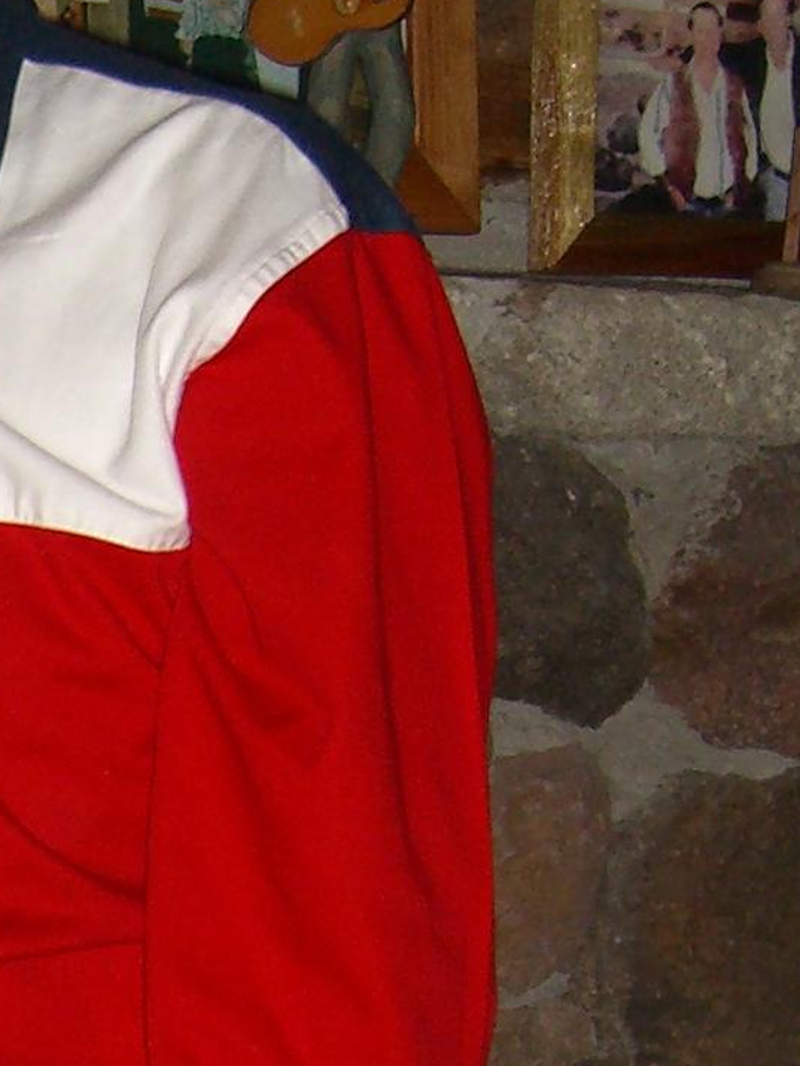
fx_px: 5023
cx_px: -688
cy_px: 1316
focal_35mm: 163
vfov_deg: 11.8
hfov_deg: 8.7
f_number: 2.8
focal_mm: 7.9
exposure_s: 1/60
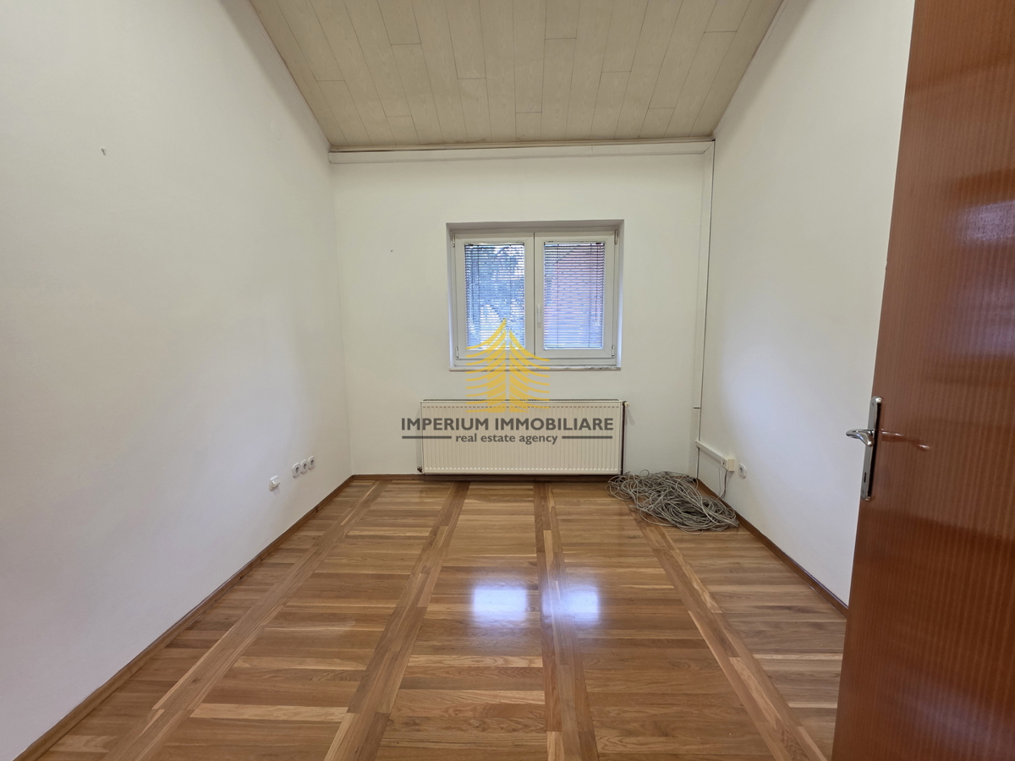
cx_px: 508
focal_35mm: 13
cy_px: 380
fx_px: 381
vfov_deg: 89.9
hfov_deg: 106.2
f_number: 1.9
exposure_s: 1/50
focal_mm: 2.2
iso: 160
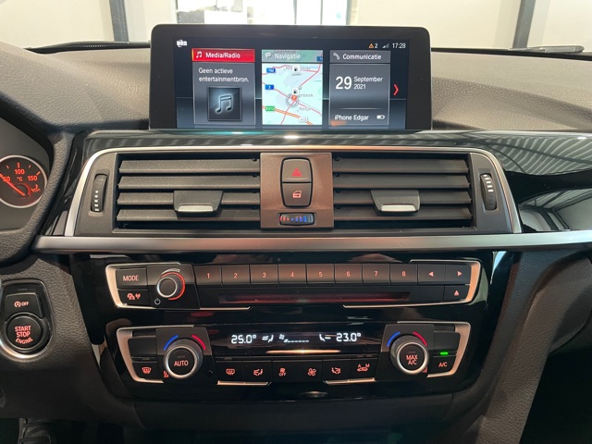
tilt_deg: -24.1
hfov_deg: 67.3
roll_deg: -0.8
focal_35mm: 26
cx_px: 296
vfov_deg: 53.1
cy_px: 222
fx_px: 445
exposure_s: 1/31
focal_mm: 4.2
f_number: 1.6
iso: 500
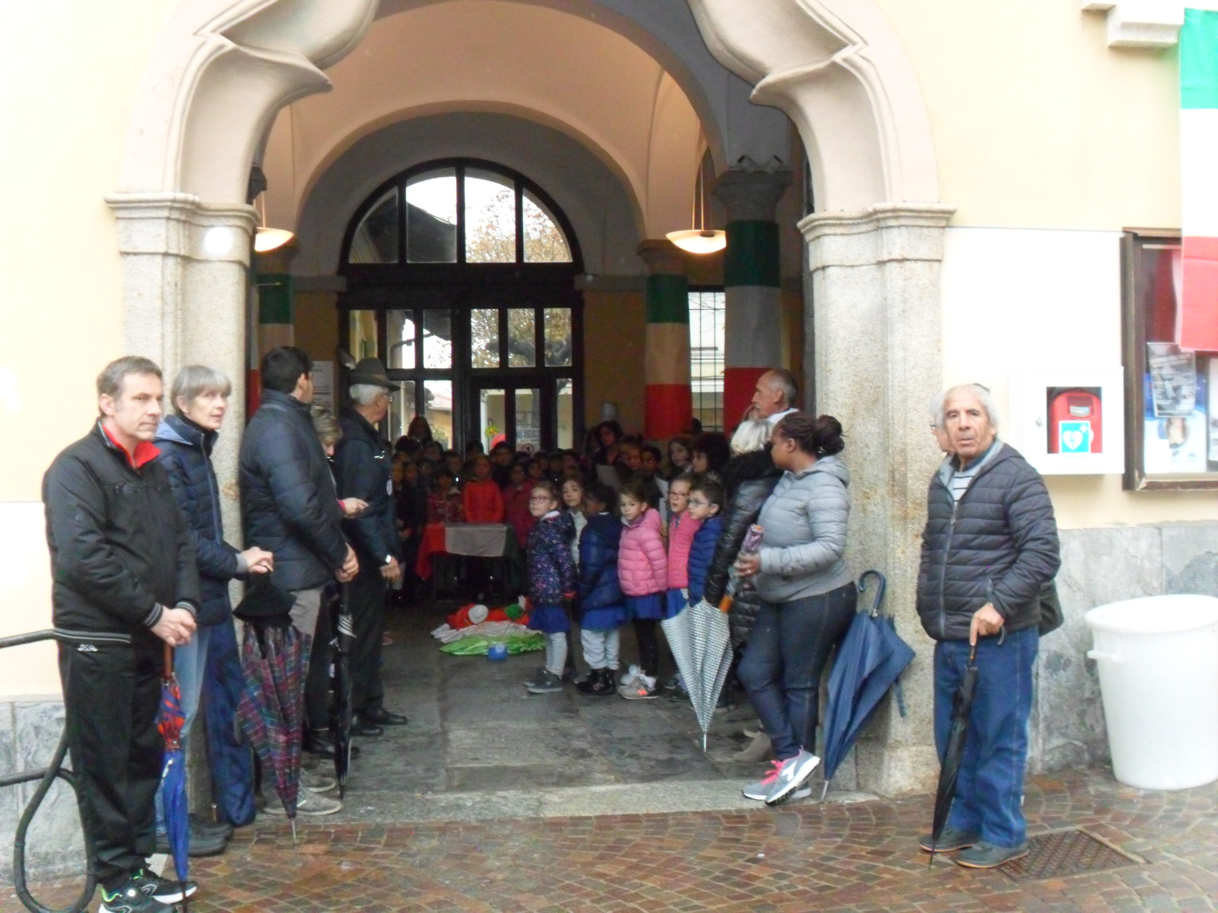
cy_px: 456
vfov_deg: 32.9
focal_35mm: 44
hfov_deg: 42.9
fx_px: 1548
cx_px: 609
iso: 400
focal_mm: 7.8
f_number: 4.5
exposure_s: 1/45
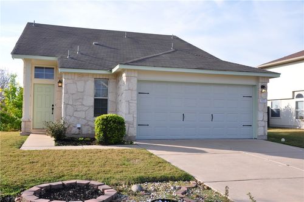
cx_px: 152
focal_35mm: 38
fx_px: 316
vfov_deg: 35.4
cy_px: 101
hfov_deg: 51.3
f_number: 10
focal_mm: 25
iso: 400
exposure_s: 1/400
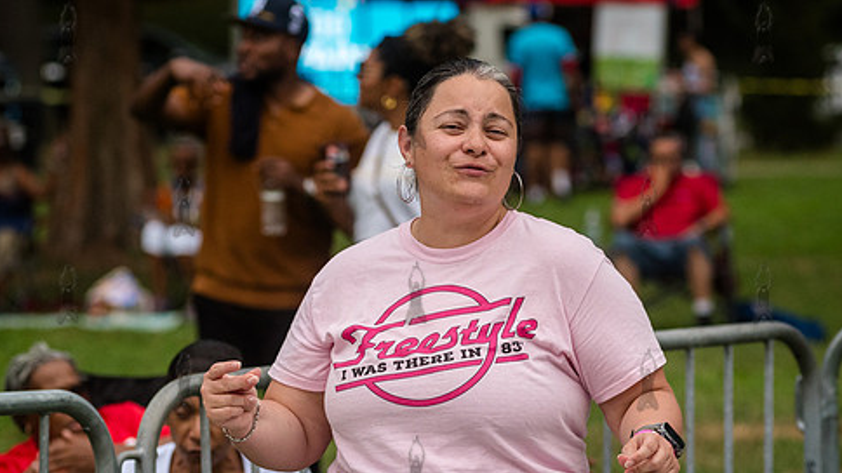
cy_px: 313
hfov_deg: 9.8
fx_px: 4888
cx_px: 430
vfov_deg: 5.5
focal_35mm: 219
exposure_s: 1/1600
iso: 1000
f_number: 4.5
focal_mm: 135
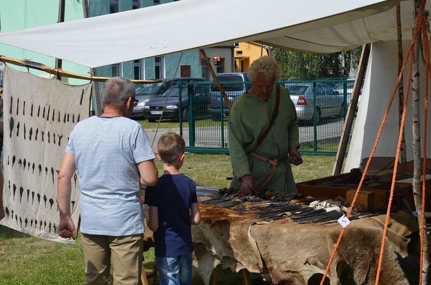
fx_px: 896
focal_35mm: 75
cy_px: 142
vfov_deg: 18.1
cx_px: 216
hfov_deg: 27.1
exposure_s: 1/320
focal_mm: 50
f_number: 9
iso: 100
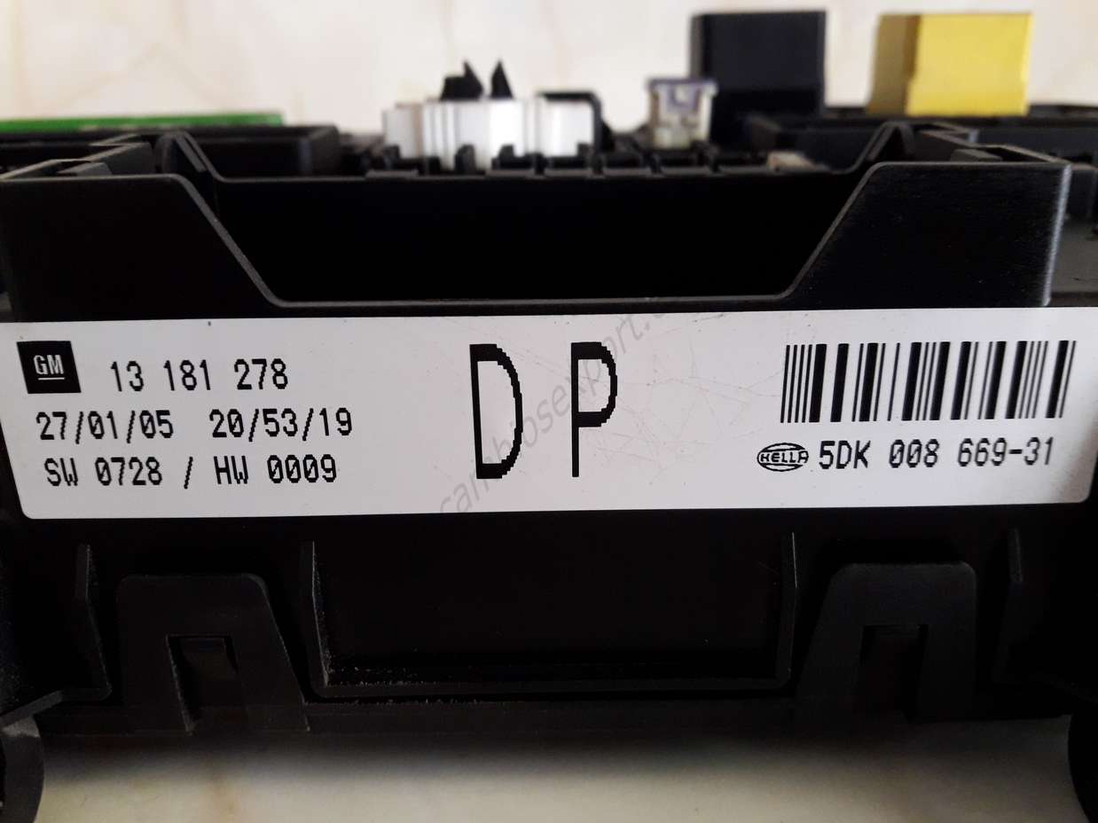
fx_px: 888
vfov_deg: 49.7
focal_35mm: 28
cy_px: 412
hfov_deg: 63.5
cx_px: 549
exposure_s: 1/33
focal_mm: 3.7
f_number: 1.9
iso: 200
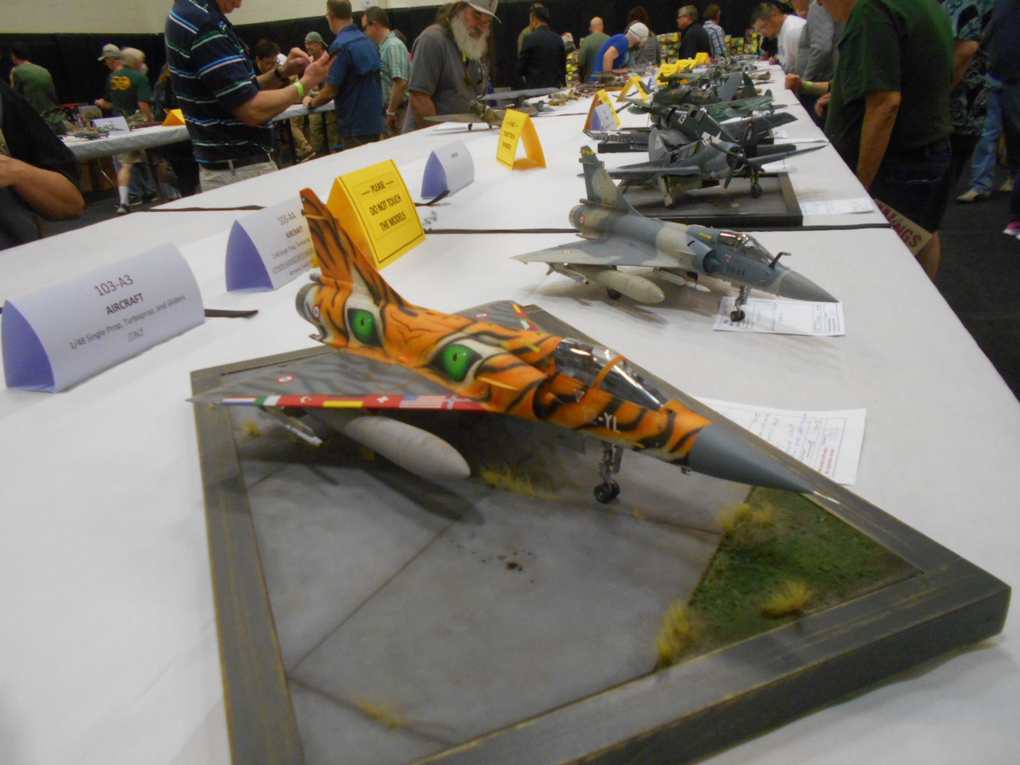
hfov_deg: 67.3
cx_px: 510
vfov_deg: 53.1
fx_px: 766
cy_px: 382
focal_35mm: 26
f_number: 3.2
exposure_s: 1/30
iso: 360
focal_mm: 4.6
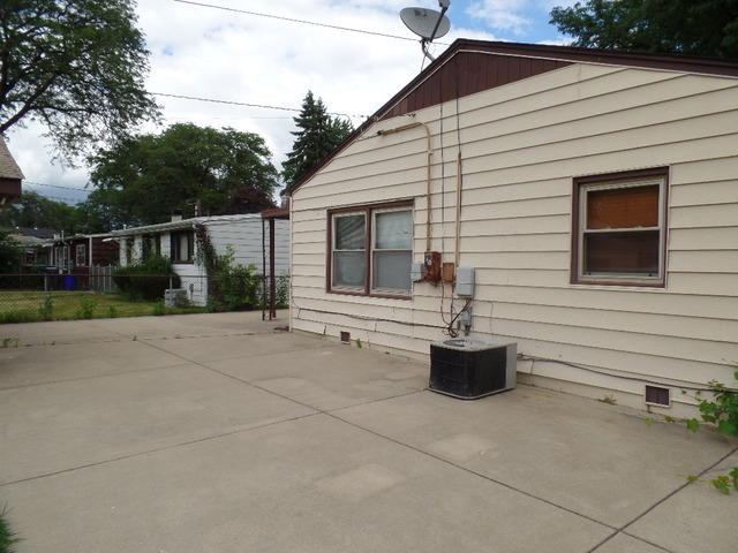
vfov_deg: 58.9
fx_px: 490
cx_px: 369
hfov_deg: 73.9
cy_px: 276
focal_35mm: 23
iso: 80
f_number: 3.5
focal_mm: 4.1
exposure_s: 1/750
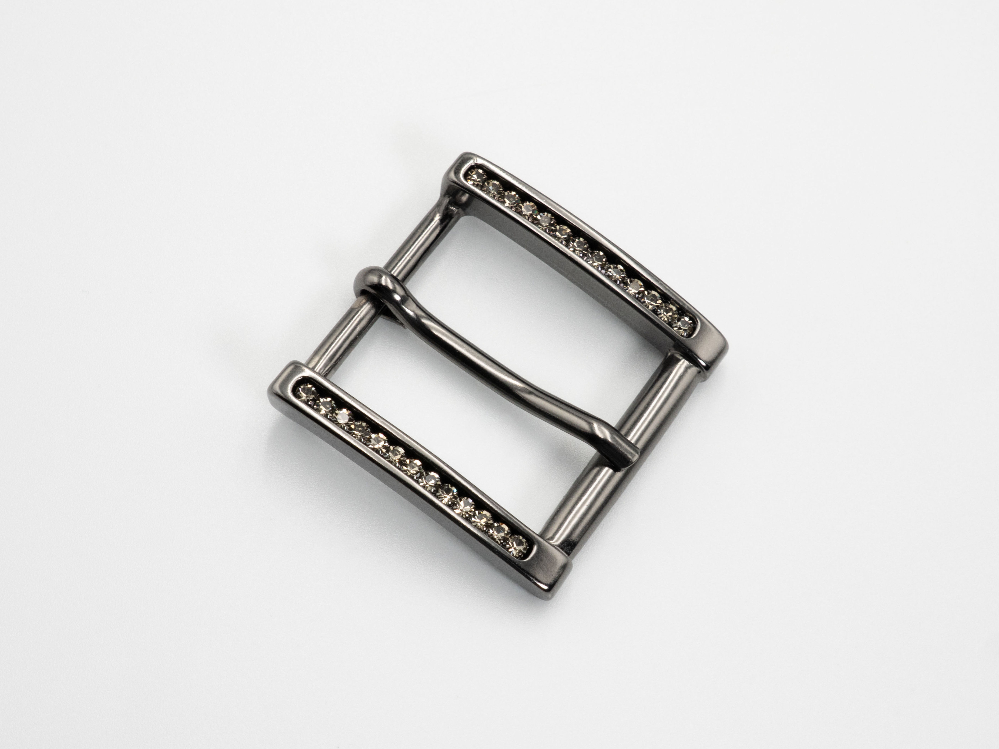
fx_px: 2020
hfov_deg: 27.8
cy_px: 374
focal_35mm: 70
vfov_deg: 21.0
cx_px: 500
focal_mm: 35
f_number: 11
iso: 400
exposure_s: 1/50
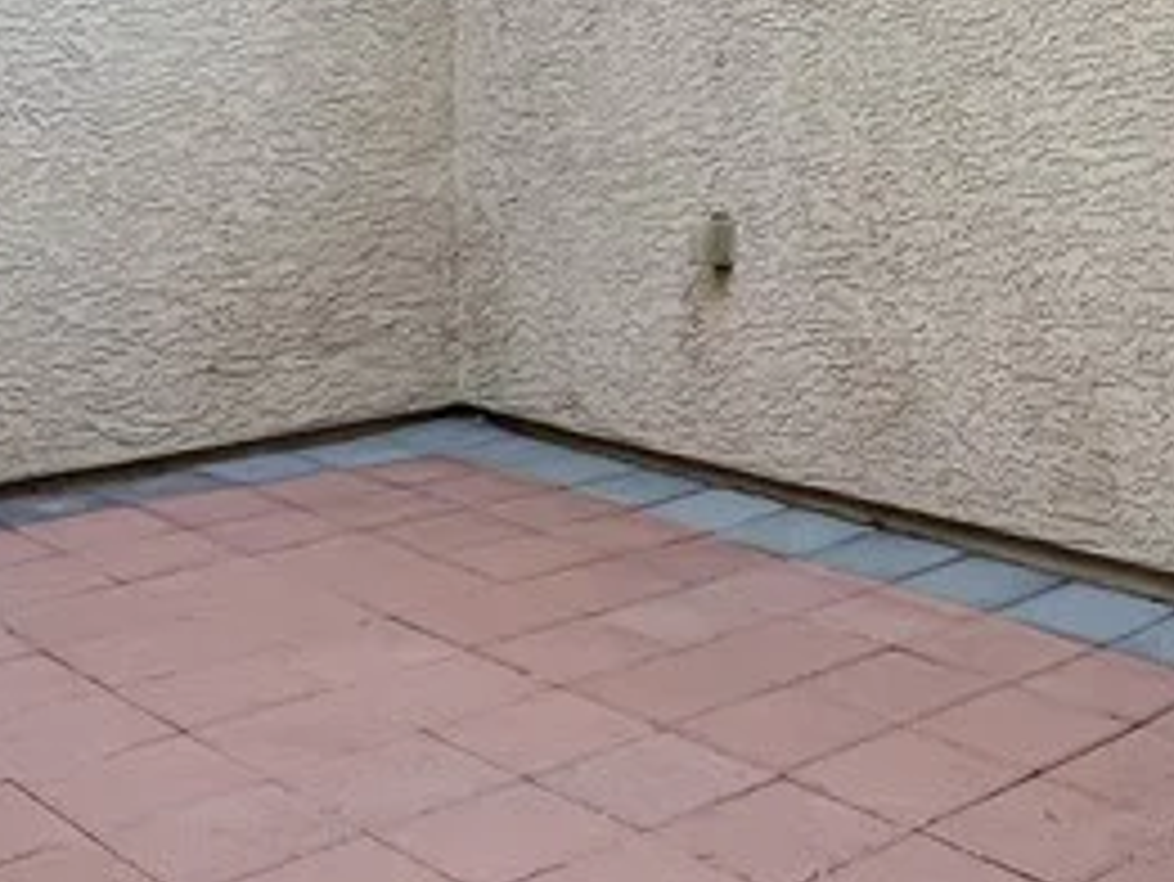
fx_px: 1730
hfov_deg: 36.5
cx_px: 895
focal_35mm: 51
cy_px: -14
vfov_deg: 26.9
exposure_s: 1/100
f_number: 1.8
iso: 125
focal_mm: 1.57
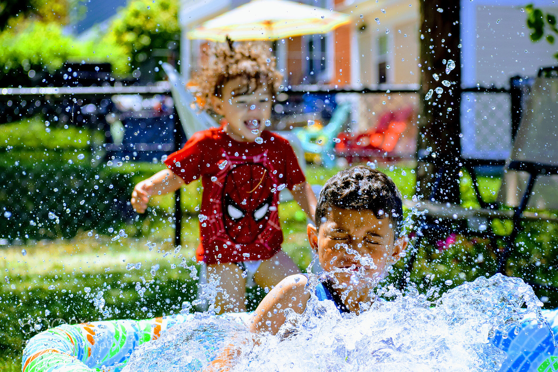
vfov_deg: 10.6
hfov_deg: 15.9
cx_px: 279
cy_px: 186
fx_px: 1999
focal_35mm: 129
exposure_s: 1/1600
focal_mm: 86
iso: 400
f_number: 5.6
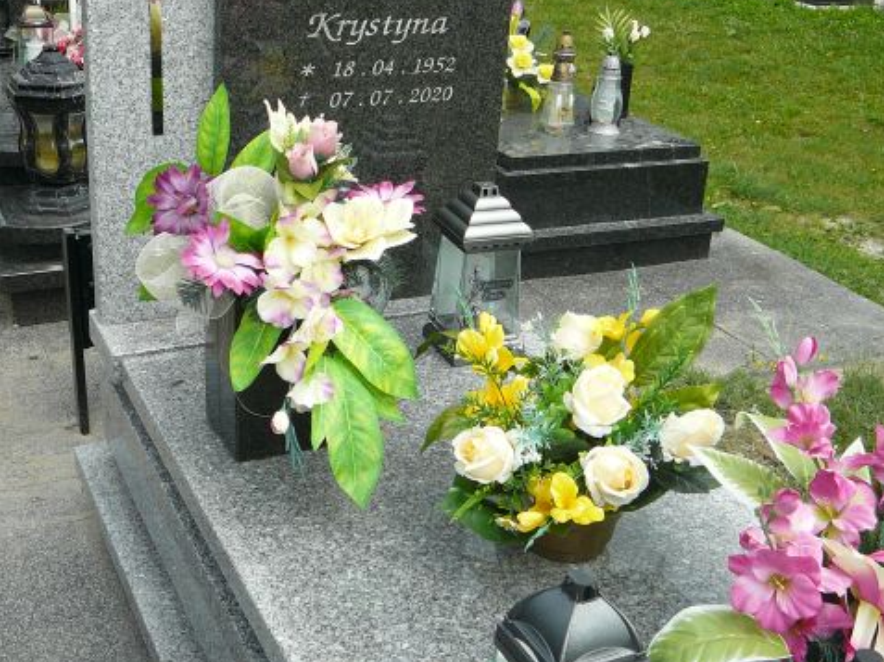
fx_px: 1199
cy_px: 302
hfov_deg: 40.5
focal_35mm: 47
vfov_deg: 30.8
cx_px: 443
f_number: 2.8
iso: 80
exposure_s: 1/800
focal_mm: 5.2
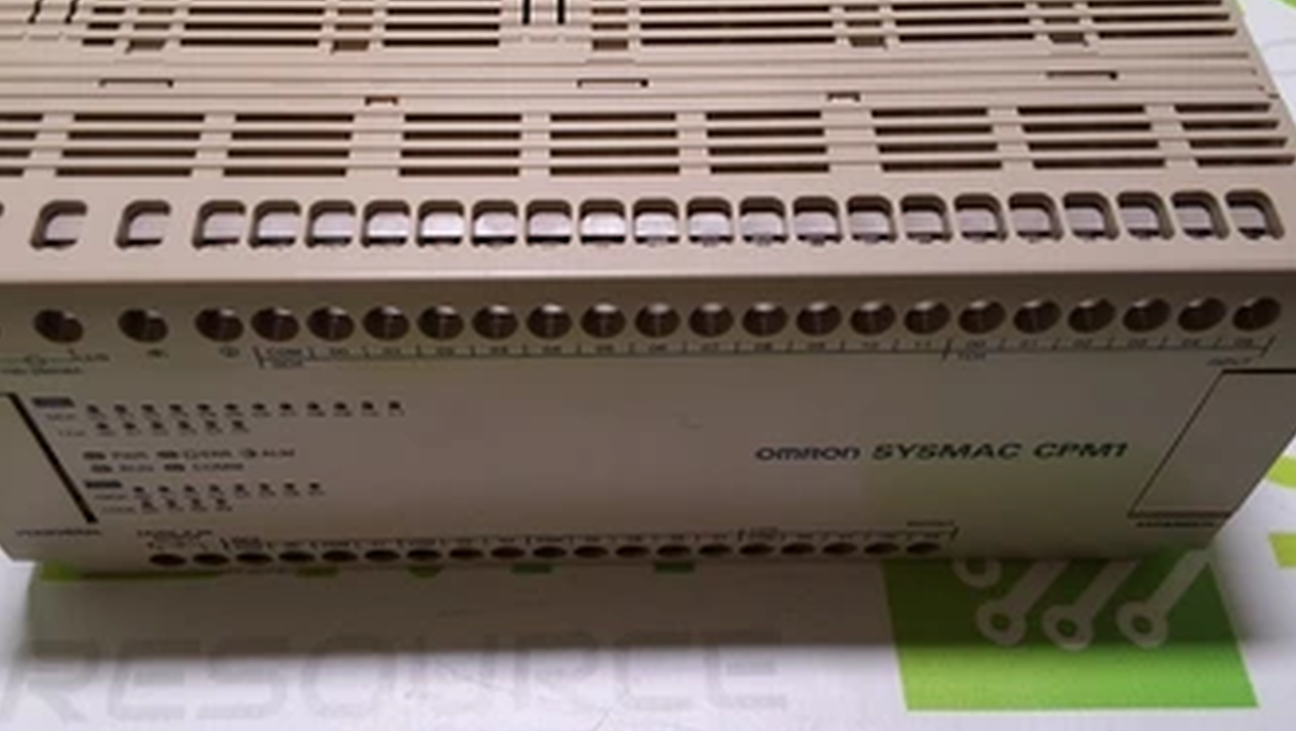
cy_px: 362
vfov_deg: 32.0
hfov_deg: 54.0
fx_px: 1272
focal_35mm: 37
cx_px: 624
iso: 64
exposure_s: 1/120
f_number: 1.9
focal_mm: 2.91
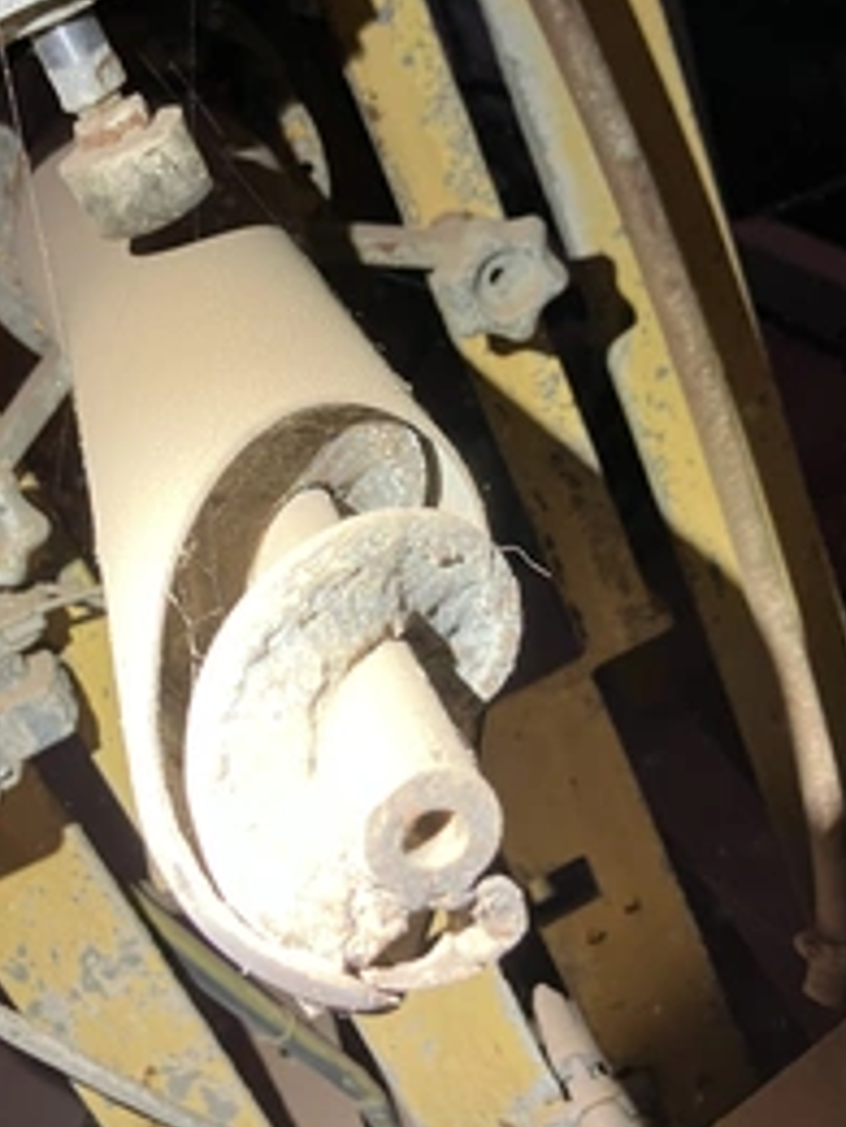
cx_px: 382
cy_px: 390
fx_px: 1401
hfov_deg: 33.6
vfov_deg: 43.3
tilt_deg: -24.4
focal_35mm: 43
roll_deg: +22.8
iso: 80
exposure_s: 1/66
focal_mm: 3.99
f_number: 1.8
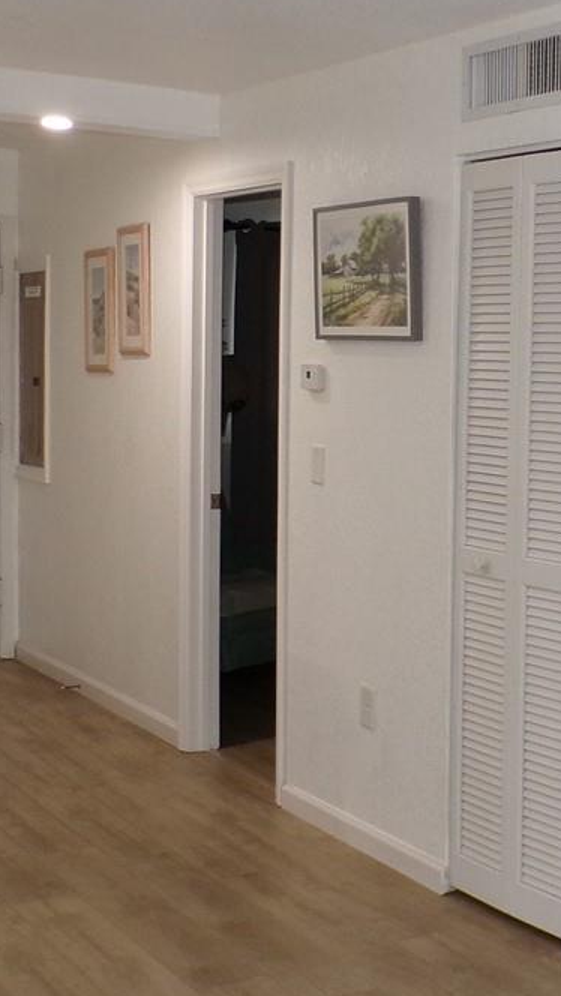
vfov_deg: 33.3
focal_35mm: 63
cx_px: 690
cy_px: 448
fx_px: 1664
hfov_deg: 18.1
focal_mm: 4.3
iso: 200
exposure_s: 1/34
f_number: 3
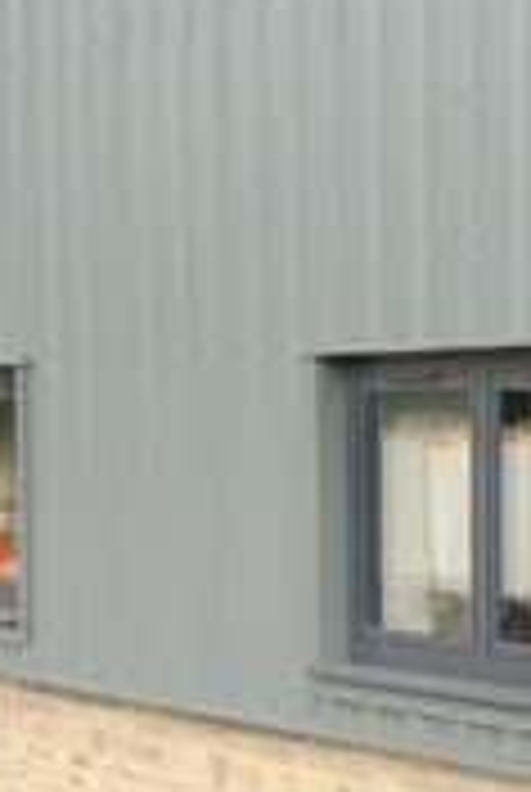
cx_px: 243
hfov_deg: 7.9
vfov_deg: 11.6
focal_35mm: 175
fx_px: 3856
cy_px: 729
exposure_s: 1/461
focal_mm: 3
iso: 16
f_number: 1.8
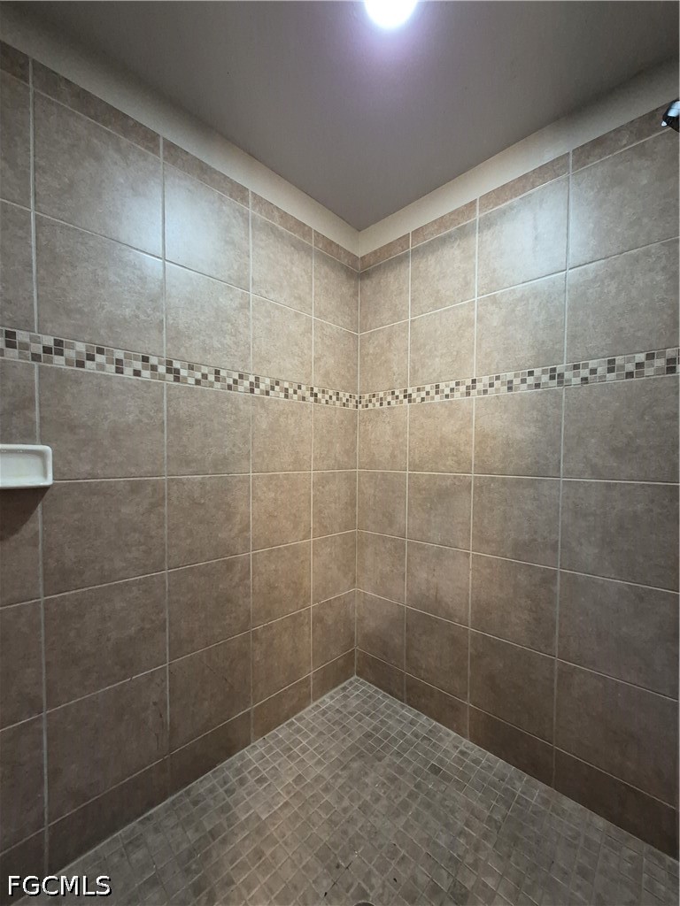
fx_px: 340
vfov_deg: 106.2
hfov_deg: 89.9
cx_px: 340
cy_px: 453
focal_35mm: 13
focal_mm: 1.74
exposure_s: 1/60
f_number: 2.2
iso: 640
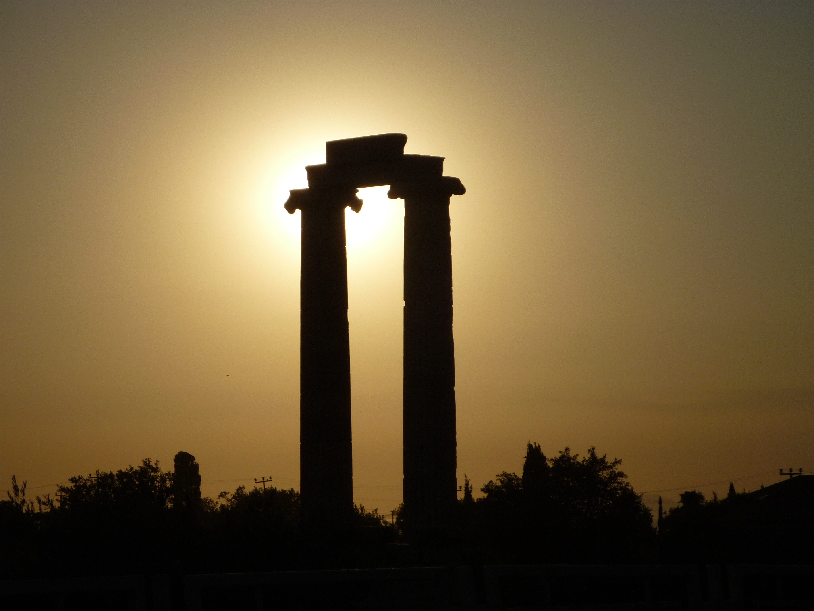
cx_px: 407
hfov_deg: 14.9
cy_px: 306
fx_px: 3104
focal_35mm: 132
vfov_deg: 11.2
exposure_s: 1/500
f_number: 16
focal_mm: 22
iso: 80
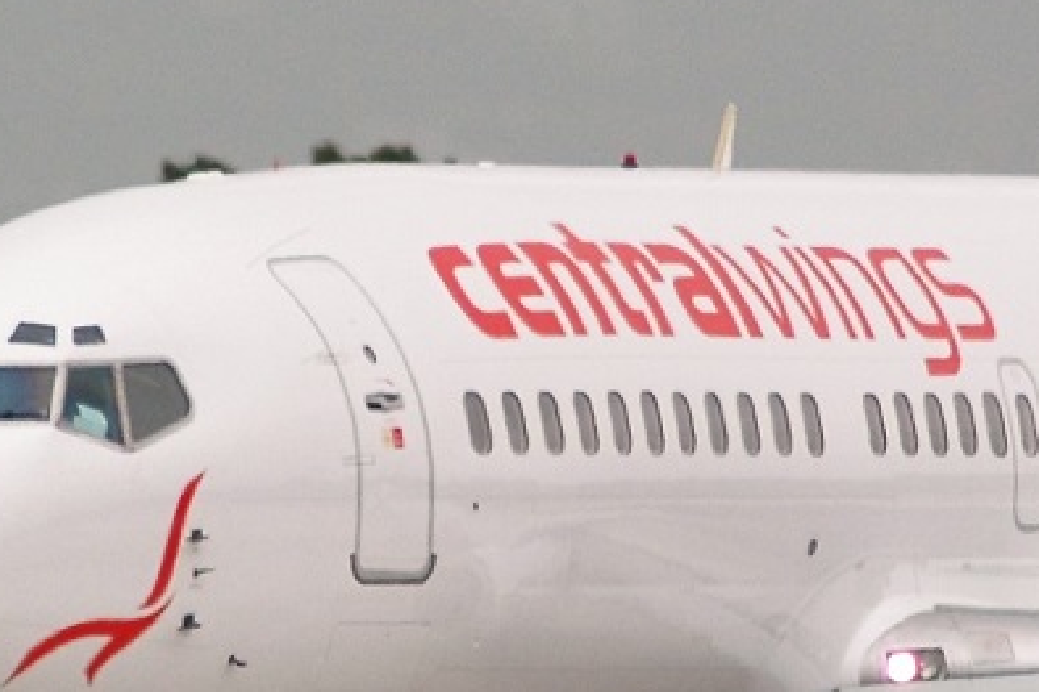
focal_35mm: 1366
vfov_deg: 1.0
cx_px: 826
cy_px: 216
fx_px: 39406
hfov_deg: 1.5
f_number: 6
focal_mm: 300
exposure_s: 1/1000
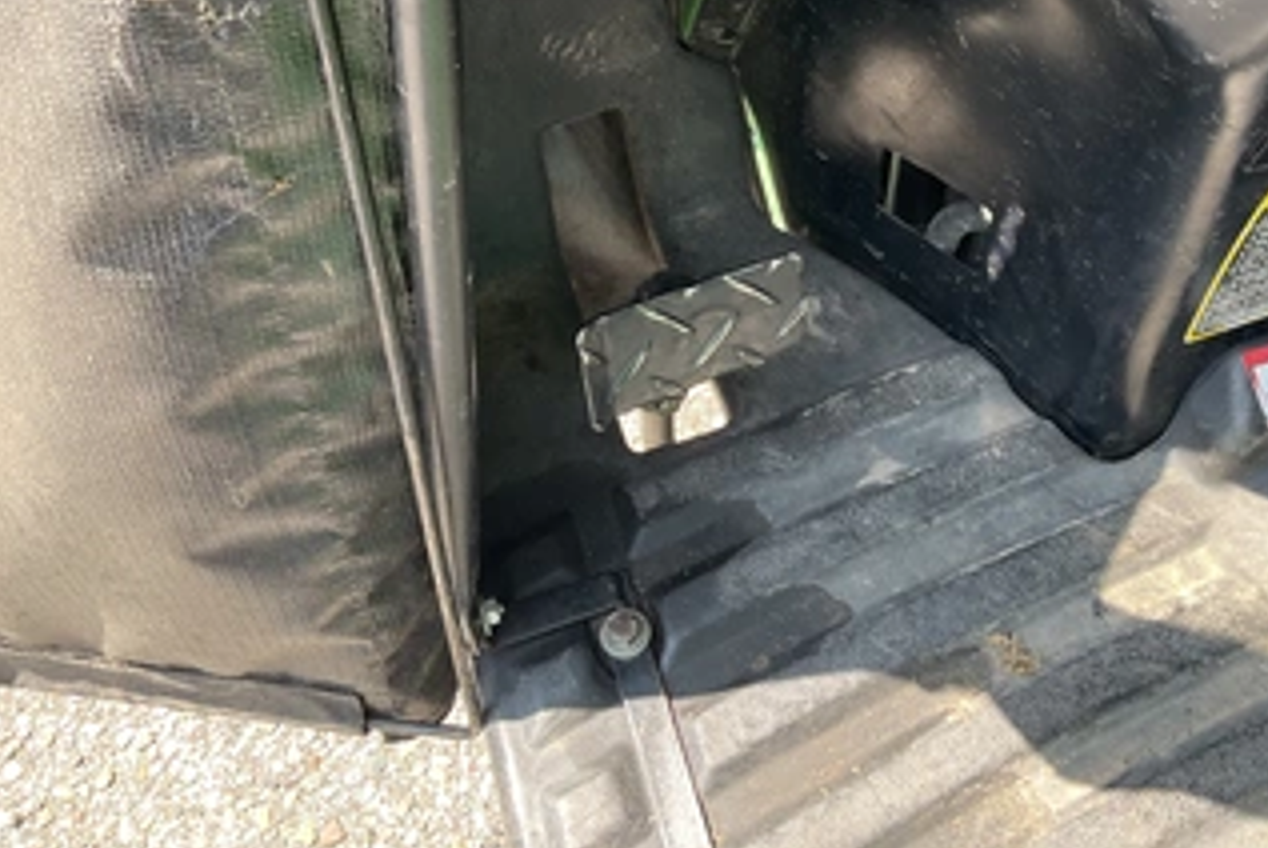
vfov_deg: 34.7
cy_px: 268
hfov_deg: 50.2
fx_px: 1340
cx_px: 788
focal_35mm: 38
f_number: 1.8
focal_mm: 3
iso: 32
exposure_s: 1/125
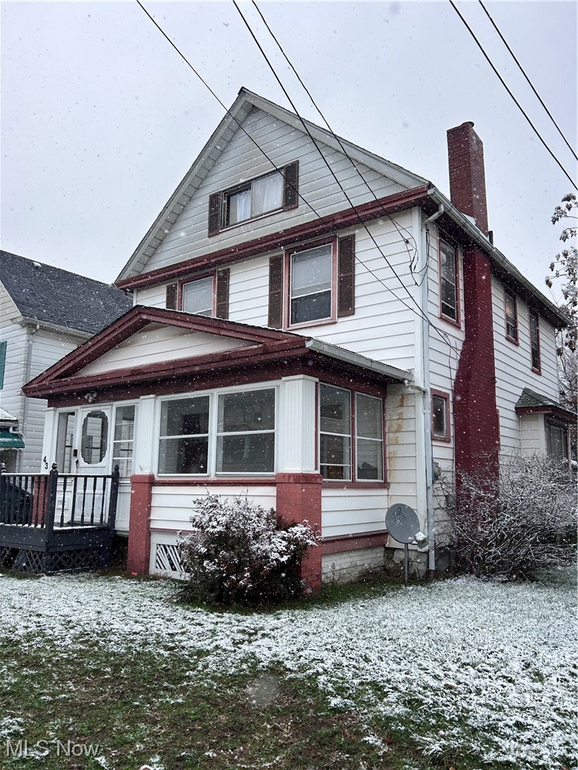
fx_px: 579
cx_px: 289
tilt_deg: +6.9
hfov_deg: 53.1
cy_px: 385
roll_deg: -1.3
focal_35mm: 26
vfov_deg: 67.3
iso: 50
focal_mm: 5.7
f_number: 1.5
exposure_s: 1/974
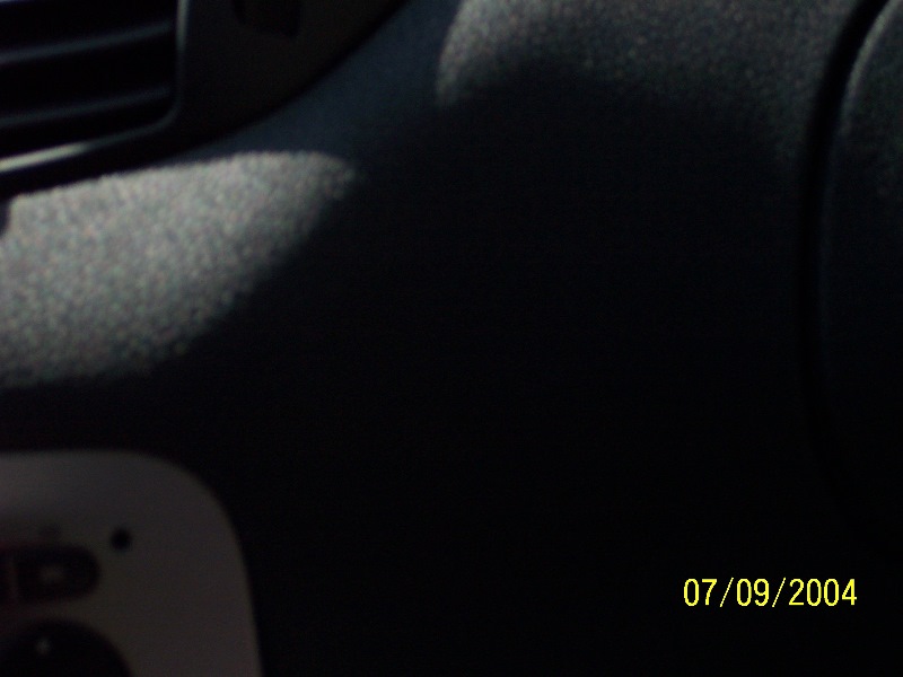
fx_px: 2974
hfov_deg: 17.3
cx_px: 452
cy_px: 338
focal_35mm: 114
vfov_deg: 13.0
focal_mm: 24
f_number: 4.8
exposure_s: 1/350
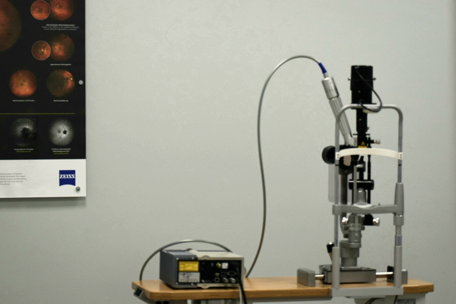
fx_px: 1330
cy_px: 152
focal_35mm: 105
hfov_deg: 19.5
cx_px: 228
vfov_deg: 13.0
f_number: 4
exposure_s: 1/250
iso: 720
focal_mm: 70
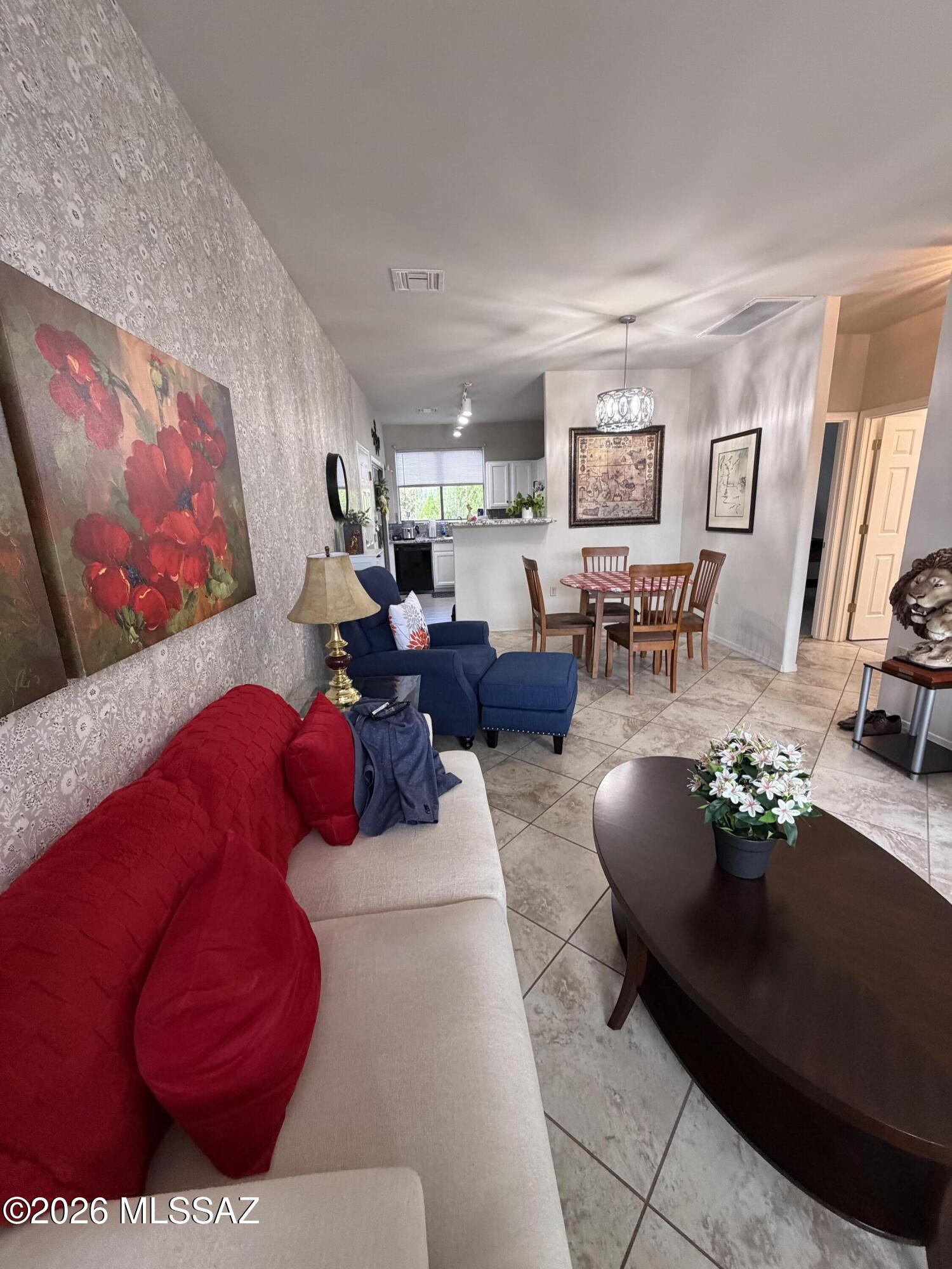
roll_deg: +2.1
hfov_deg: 85.7
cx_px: 476
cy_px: 634
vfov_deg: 102.1
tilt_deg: -14.7
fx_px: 513
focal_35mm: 14
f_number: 2.2
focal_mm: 2.22
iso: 320
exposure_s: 1/60
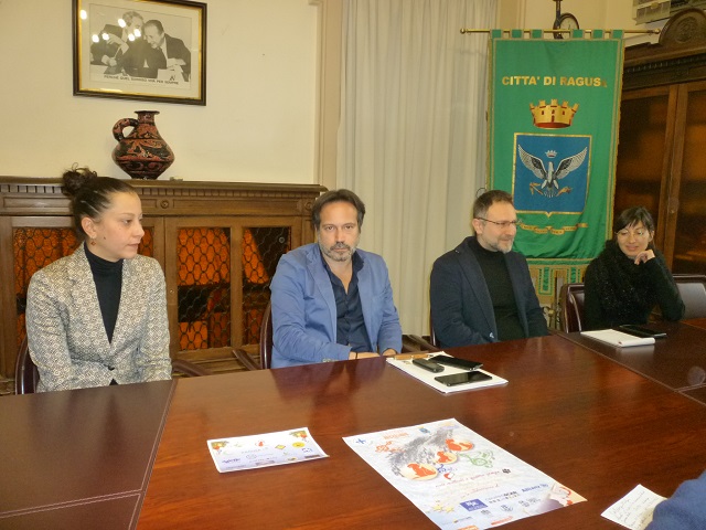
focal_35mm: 29
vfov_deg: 48.2
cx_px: 353
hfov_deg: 61.7
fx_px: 591
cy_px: 265
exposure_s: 1/30
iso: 320
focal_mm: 5.2
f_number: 3.3
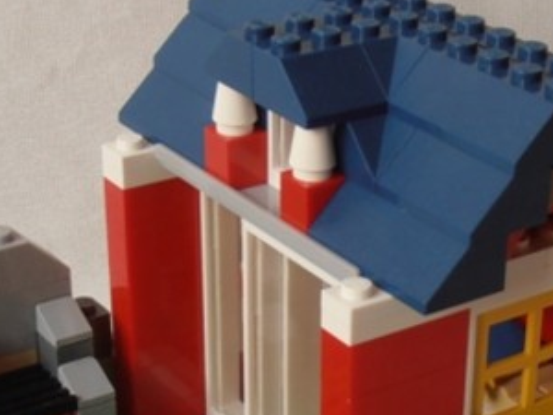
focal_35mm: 111
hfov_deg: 17.6
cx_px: 407
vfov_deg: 13.1
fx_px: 1773
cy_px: 431
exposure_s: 1/40
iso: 80
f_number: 3.9
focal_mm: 6.61
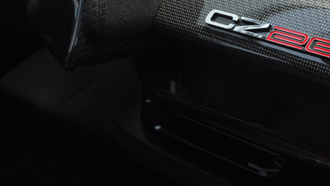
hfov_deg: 18.7
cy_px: 43
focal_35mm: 113
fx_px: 989
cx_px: 278
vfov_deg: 10.7
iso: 2500
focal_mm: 64
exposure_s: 1/200
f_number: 13
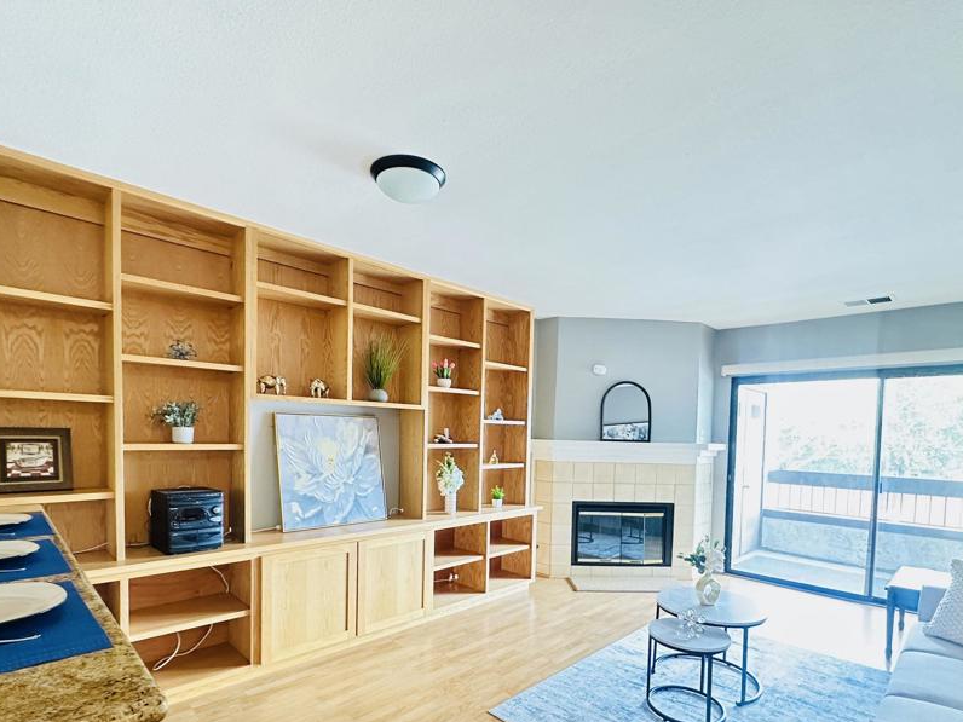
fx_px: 501
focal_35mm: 18
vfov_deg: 70.4
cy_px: 455
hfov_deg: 87.7
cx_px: 489
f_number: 2.2
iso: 1000
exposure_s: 1/40
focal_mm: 2.22
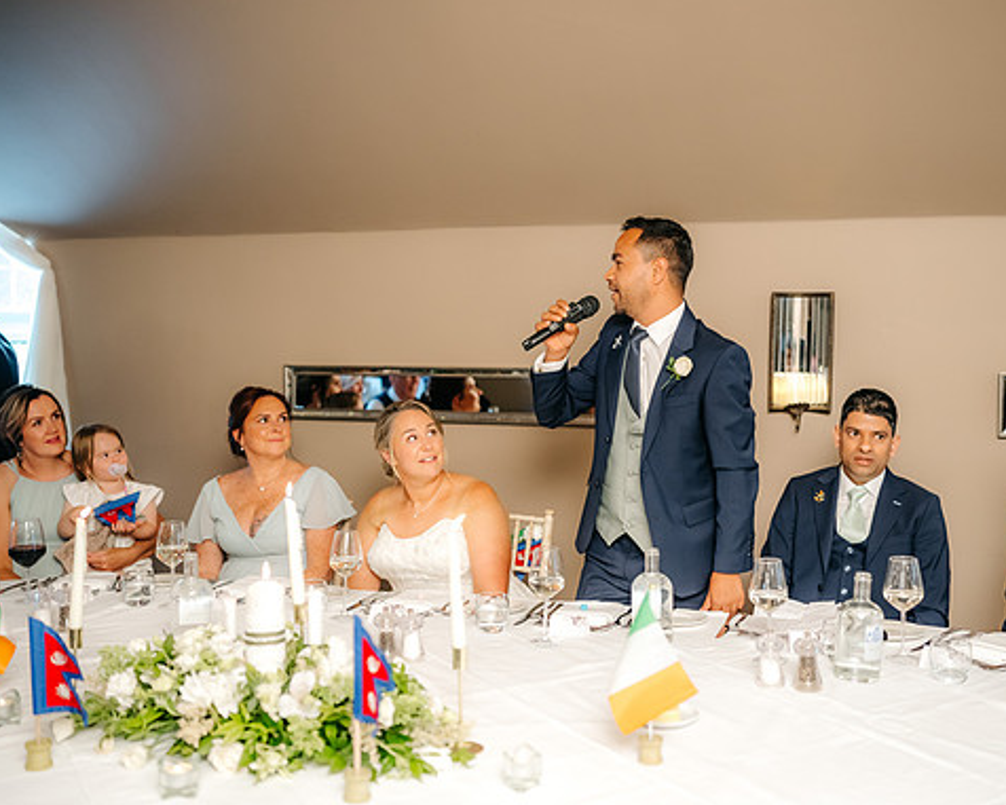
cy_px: 402
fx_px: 1191
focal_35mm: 40
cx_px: 569
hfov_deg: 45.7
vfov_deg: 37.3
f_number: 1.8
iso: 1000
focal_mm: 35
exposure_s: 1/200
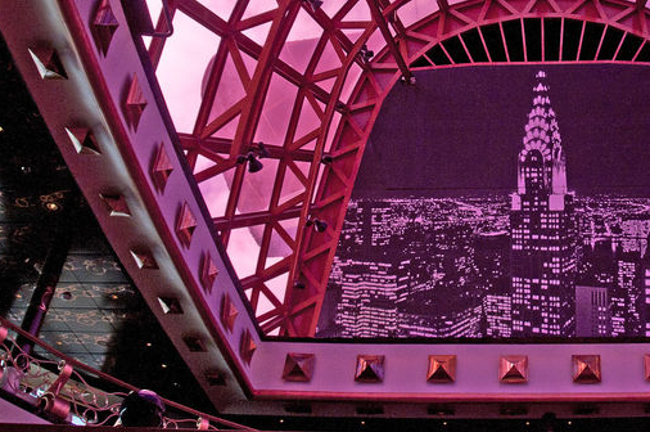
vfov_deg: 27.2
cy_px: 65
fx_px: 866
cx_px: 460
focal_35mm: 48
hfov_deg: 40.4
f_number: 6.3
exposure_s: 1/1000
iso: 400
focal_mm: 18
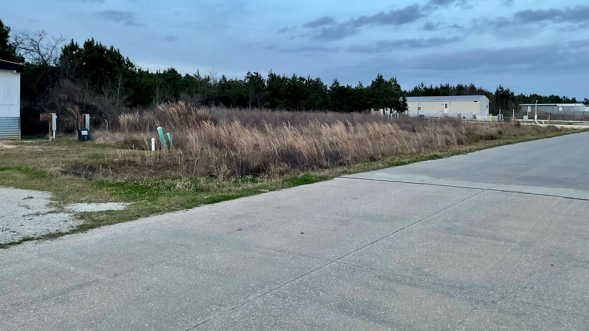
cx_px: 297
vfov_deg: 36.4
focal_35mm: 32
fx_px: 500
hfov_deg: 61.0
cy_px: 115
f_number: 1.8
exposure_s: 1/120
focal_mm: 3
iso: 50
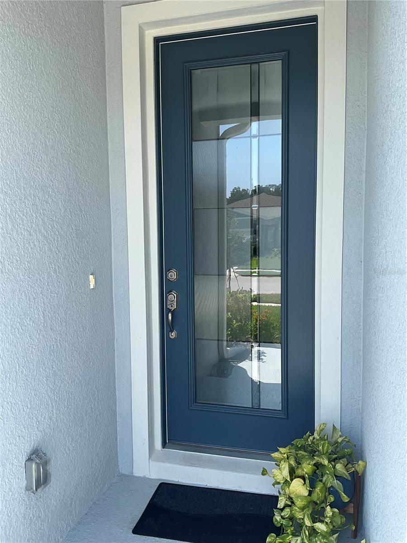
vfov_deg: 61.7
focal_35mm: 29
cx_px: 204
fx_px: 455
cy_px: 272
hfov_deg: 48.2
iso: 25
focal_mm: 3
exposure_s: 1/442
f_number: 1.8
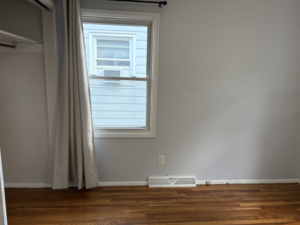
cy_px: 112
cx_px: 150
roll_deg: -2.3
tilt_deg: -10.0
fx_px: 225
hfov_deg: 67.3
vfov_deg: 53.1
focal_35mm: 26
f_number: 1.6
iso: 125
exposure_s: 1/60
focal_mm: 5.96
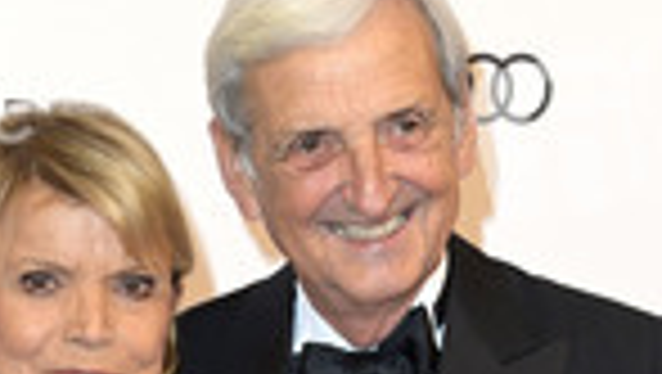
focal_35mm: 234
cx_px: 293
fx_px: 4111
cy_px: 793
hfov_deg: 9.2
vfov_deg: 5.1
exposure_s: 1/250
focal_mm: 82
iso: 400
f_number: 6.3
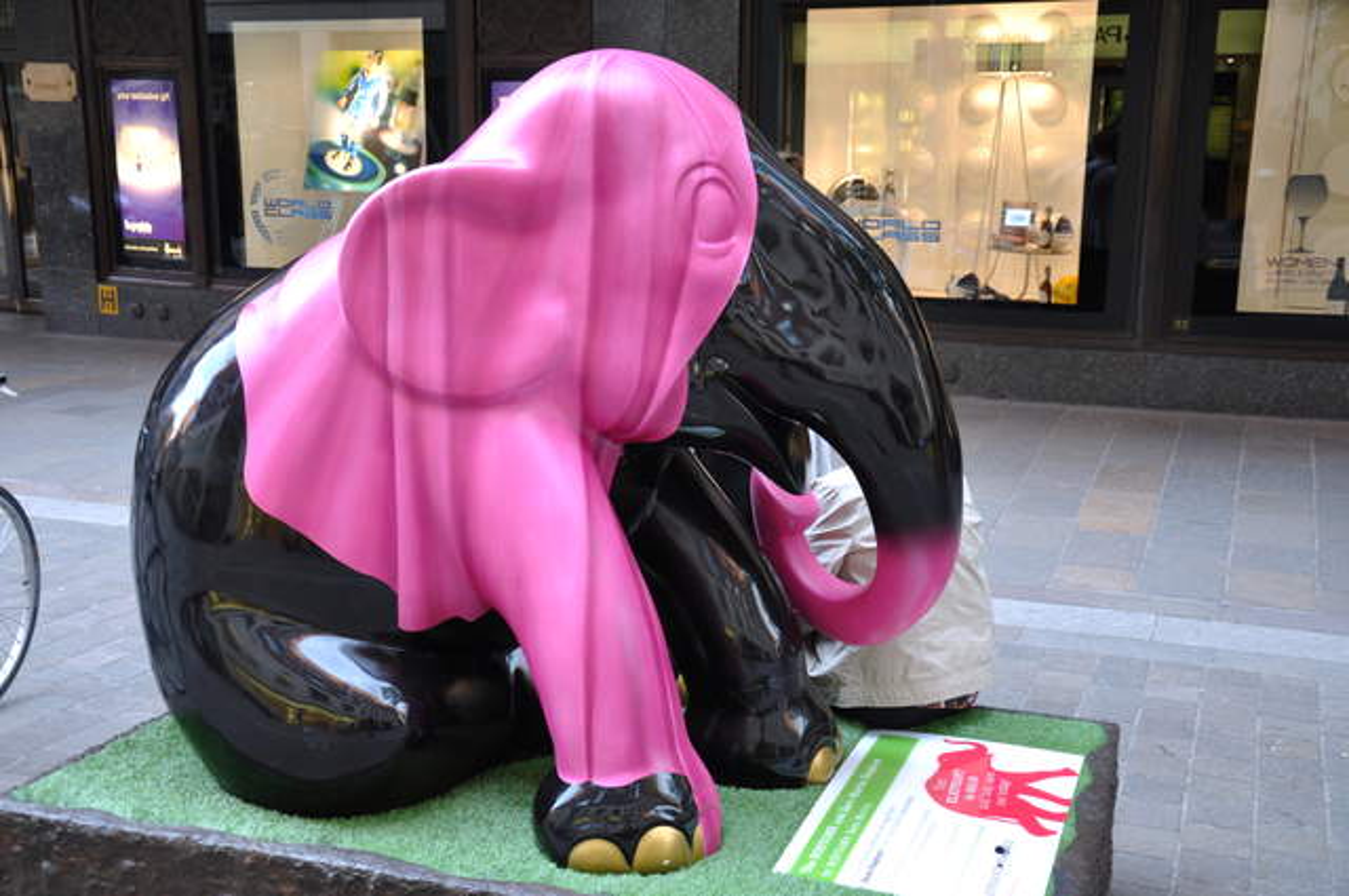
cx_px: 674
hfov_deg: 49.6
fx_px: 1460
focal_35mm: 39
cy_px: 448
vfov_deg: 34.1
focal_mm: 26
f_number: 4
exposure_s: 1/8
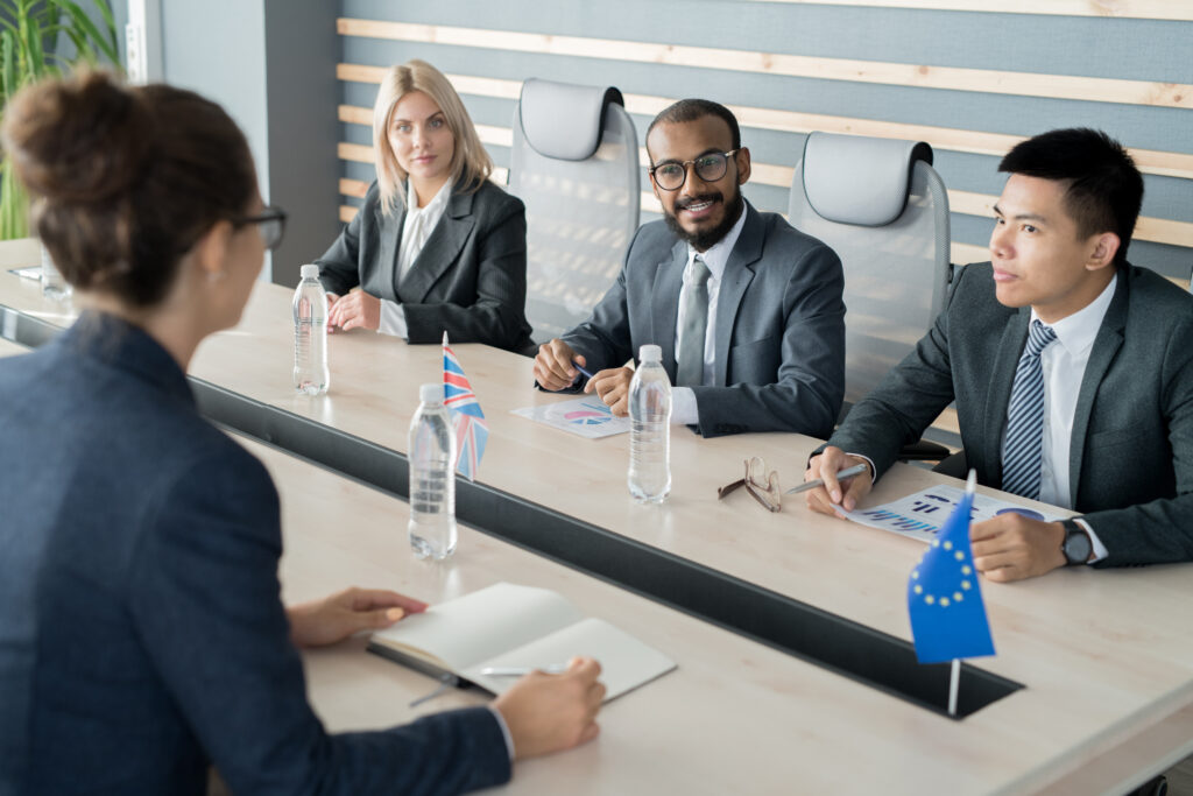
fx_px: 1657
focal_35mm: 50
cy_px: 398
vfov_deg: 27.0
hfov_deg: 39.6
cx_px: 596
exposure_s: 1/160
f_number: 3.2
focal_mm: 50
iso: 400
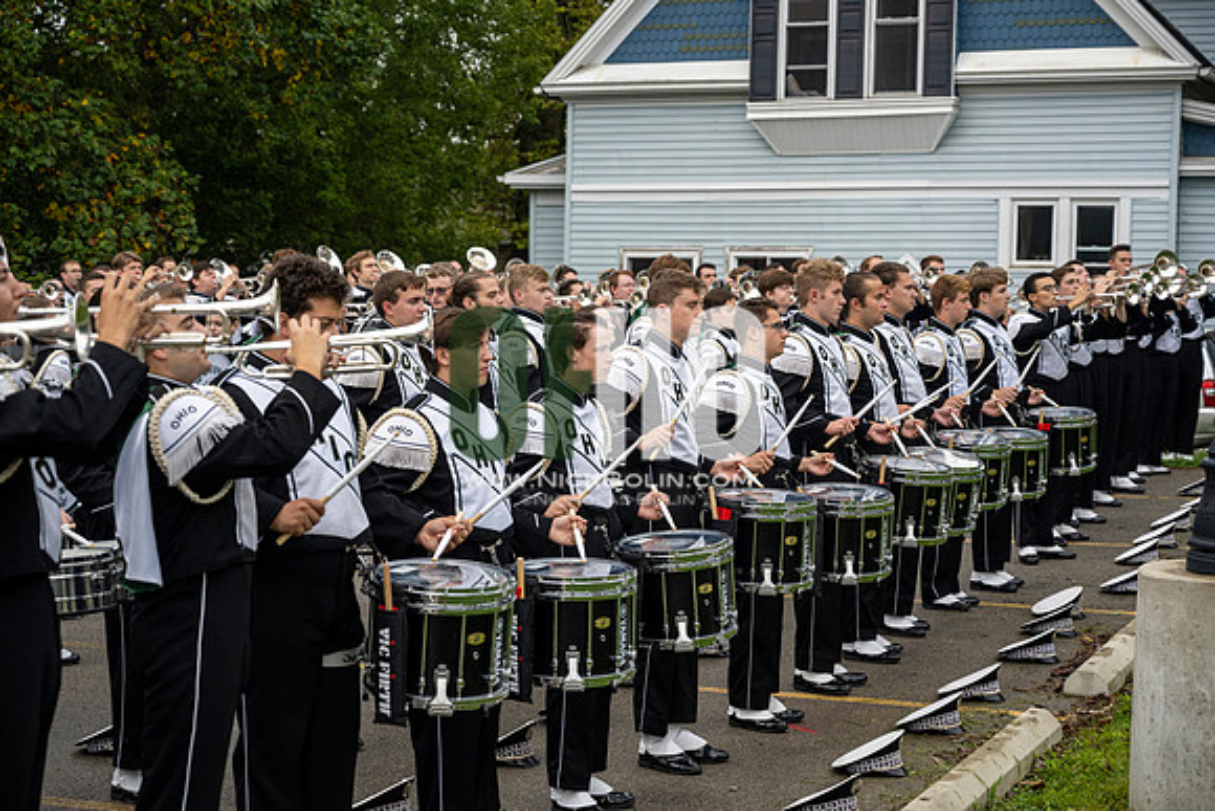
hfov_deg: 33.4
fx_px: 2025
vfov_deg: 22.6
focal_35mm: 60
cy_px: 406
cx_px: 608
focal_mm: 60
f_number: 4
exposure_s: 1/800
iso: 320
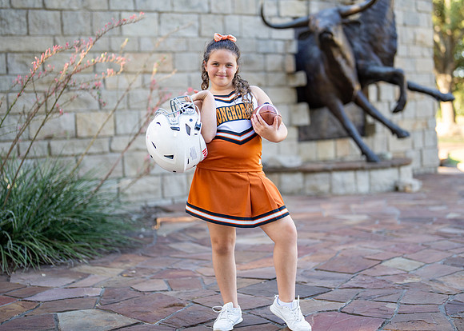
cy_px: 162
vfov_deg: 24.2
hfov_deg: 33.5
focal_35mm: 59
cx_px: 246
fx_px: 771
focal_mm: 50
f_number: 1.2
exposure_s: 1/1000
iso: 250
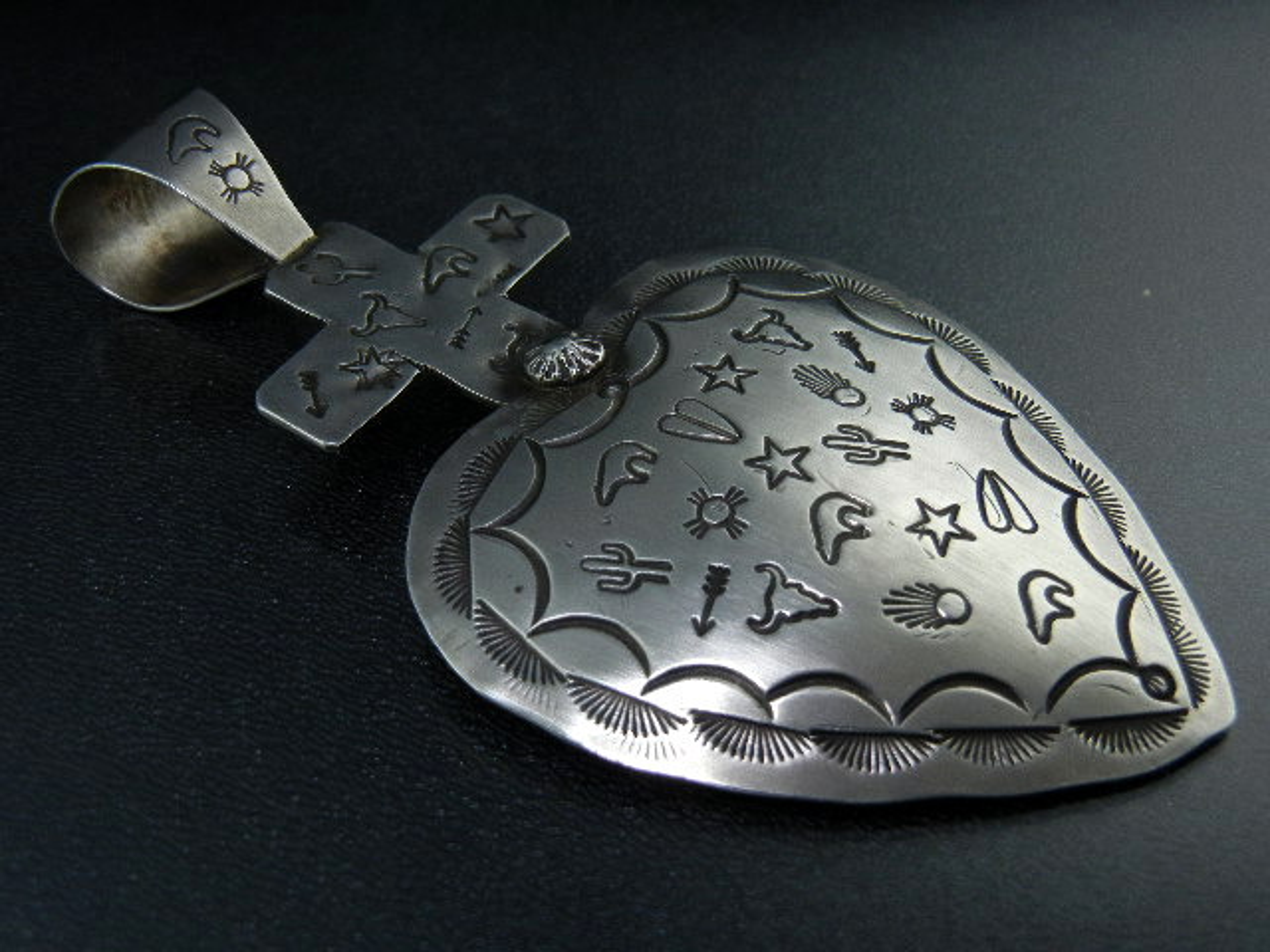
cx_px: 635
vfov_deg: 32.2
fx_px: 1651
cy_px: 476
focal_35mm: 45
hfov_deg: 42.1
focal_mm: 8.1
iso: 206
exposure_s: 1/30
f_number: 7.6
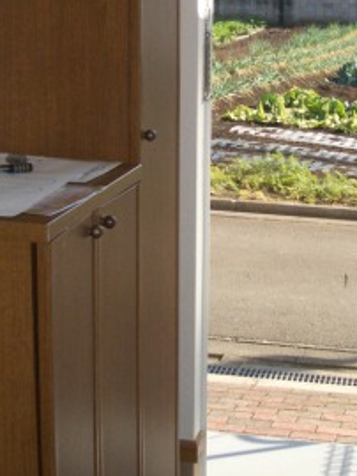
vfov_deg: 24.8
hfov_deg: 18.9
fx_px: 1072
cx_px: 230
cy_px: 145
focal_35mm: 78
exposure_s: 1/400
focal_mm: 5.8
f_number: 4.3
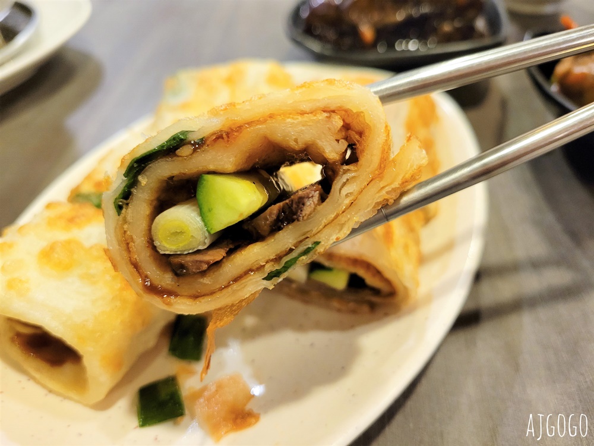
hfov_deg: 67.3
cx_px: 297
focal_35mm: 26
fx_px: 446
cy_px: 223
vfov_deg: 53.1
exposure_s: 1/40
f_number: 1.8
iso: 640
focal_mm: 5.4
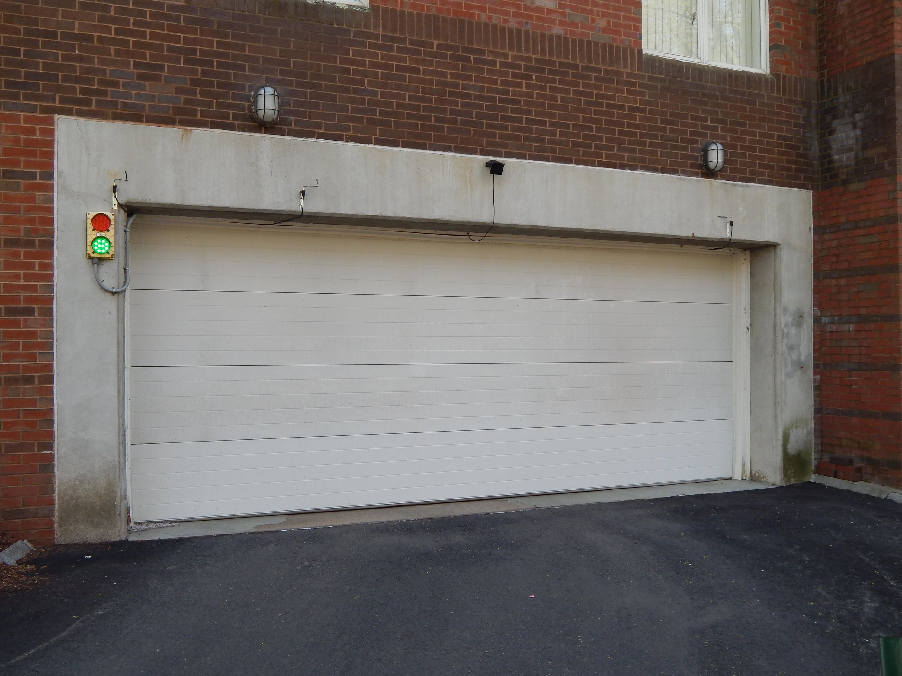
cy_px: 341
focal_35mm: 36
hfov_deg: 51.4
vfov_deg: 39.7
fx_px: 938
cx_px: 443
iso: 125
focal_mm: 6.1
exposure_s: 1/250
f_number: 3.3
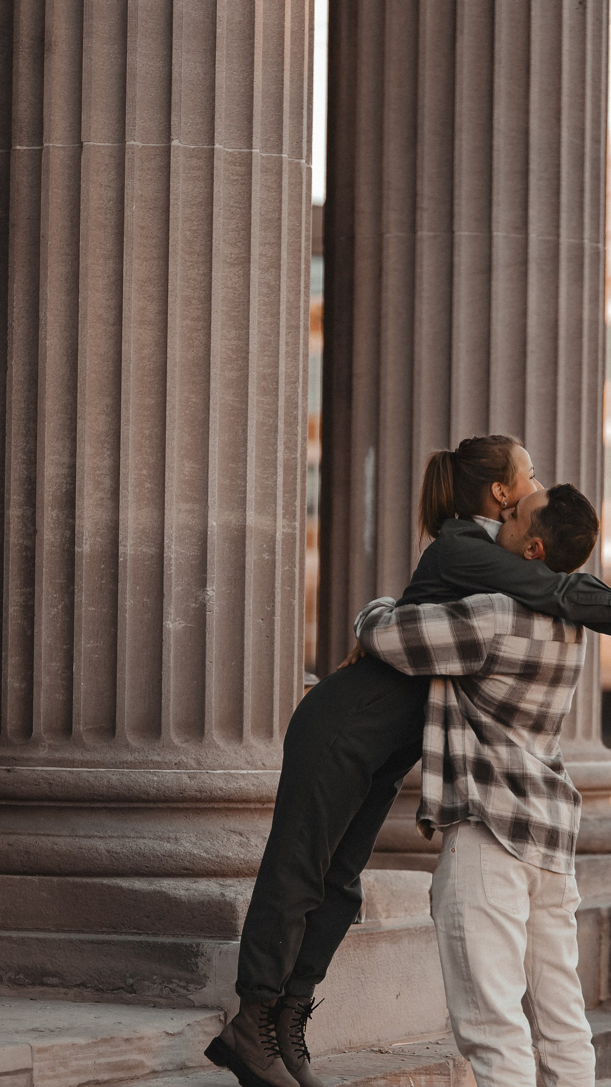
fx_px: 4206
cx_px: 428
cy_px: 739
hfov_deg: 8.3
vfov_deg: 14.7
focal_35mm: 146
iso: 100
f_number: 1.6
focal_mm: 85
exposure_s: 1/640
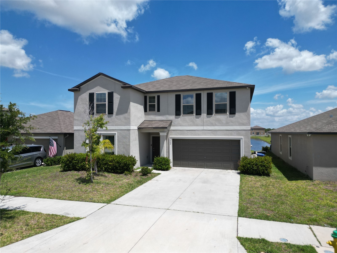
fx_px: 234
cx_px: 168
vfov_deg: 56.8
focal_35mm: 24
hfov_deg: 71.6
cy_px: 126
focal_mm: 6.72
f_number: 1.7
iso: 110
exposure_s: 1/4000
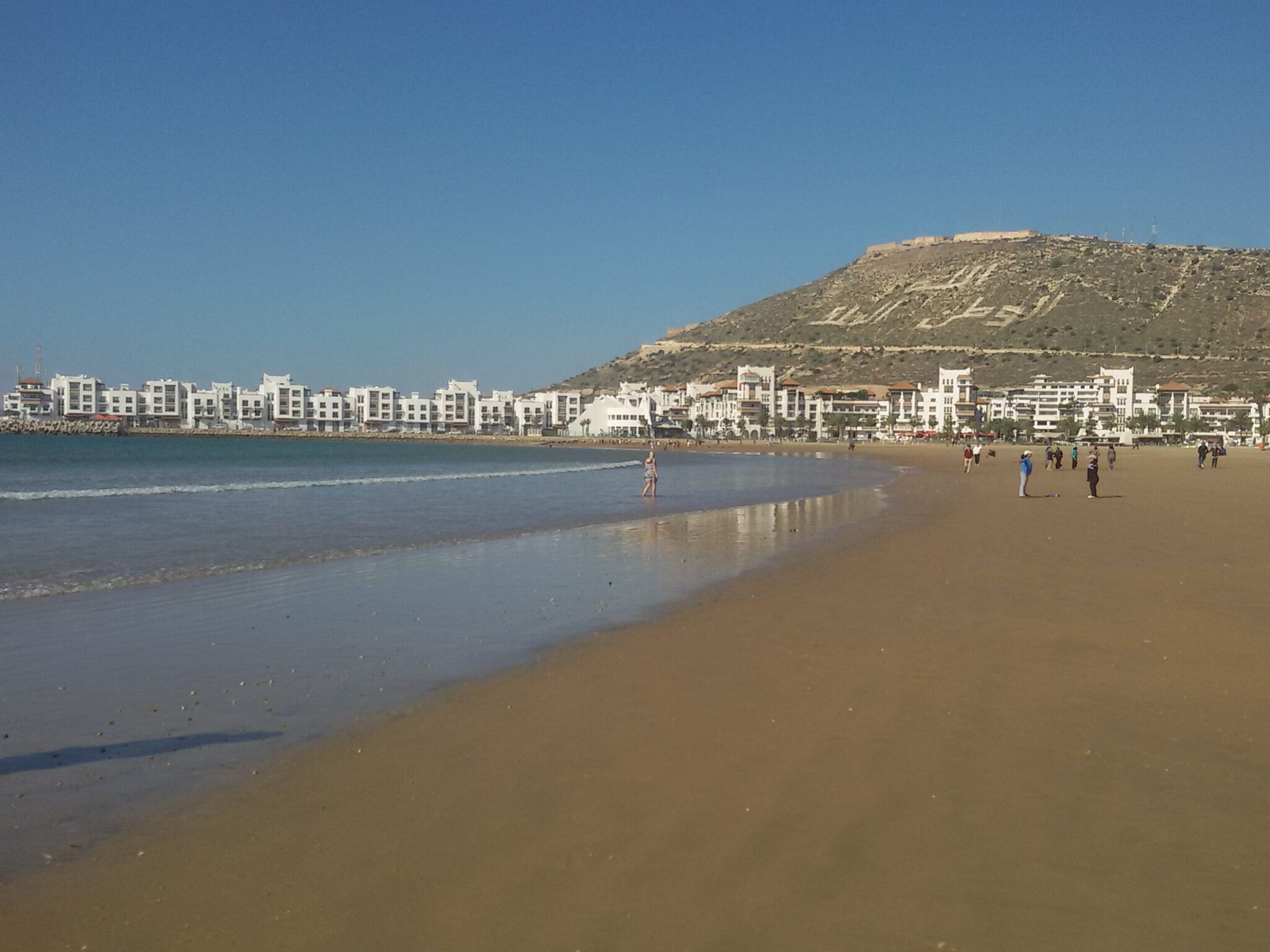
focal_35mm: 31
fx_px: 1137
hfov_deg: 58.4
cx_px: 635
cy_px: 476
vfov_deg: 45.4
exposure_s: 1/1748
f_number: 2.4
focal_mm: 2.93
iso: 40
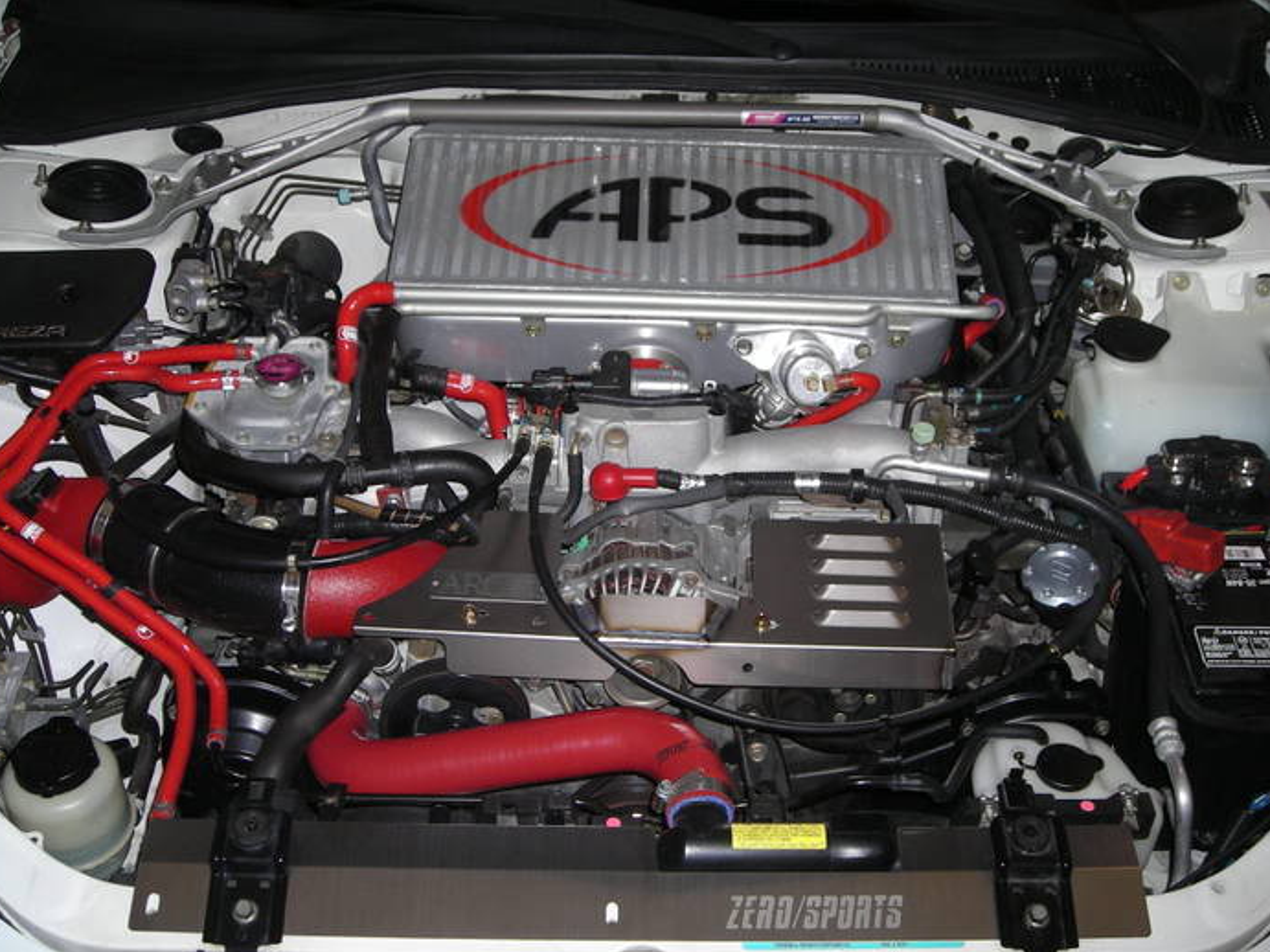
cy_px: 432
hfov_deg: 42.9
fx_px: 1614
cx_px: 652
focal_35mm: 44
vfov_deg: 32.8
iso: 71
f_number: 3.2
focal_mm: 6.3
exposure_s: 1/60
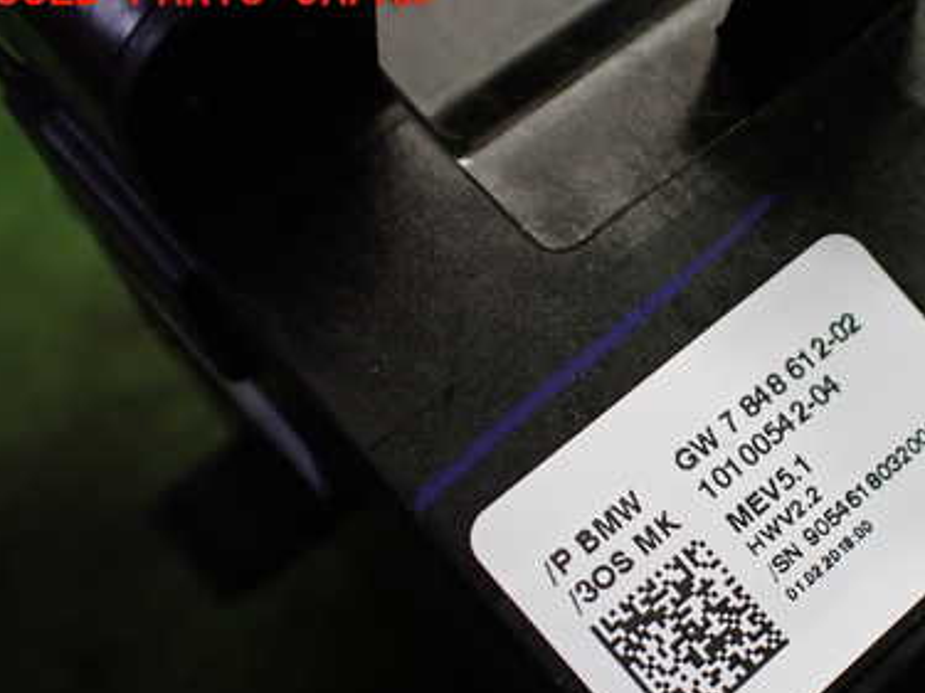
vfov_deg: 29.8
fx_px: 1282
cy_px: 513
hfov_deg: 38.4
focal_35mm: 48
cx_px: 720
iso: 400
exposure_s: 1/125
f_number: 2.3
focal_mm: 5.4
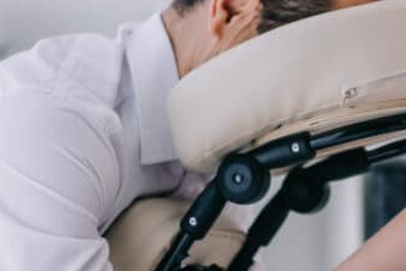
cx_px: 309
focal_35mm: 197
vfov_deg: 6.9
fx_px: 2223
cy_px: 285
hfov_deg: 10.4
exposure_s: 1/160
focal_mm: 85
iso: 160
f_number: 3.5
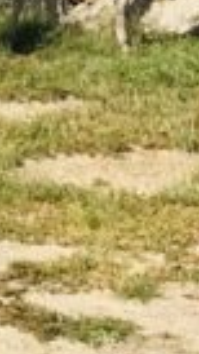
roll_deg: -1.7
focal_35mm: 228
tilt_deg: +4.3
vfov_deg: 9.0
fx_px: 2140
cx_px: -414
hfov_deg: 5.0
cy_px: -284
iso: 20
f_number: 1.8
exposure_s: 1/3300
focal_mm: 3.99
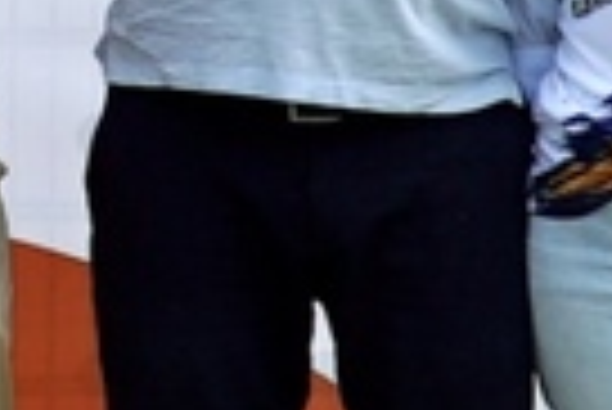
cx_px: -472
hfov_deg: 6.5
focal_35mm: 309
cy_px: -275
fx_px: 5259
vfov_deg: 4.4
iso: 100
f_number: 4
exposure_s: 1/800
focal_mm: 28
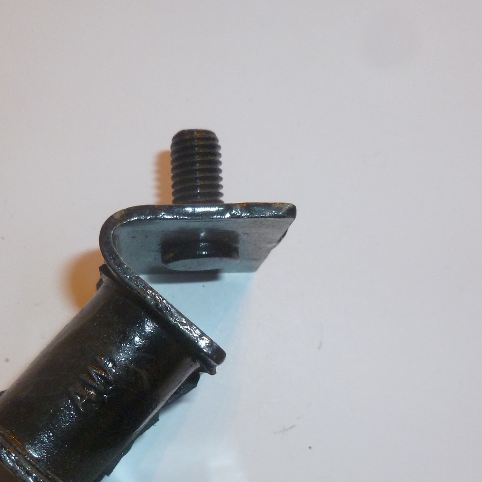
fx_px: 851
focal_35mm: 54
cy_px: 386
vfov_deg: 30.8
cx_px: 184
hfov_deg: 31.5
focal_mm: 5
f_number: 3.3
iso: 160
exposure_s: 1/30
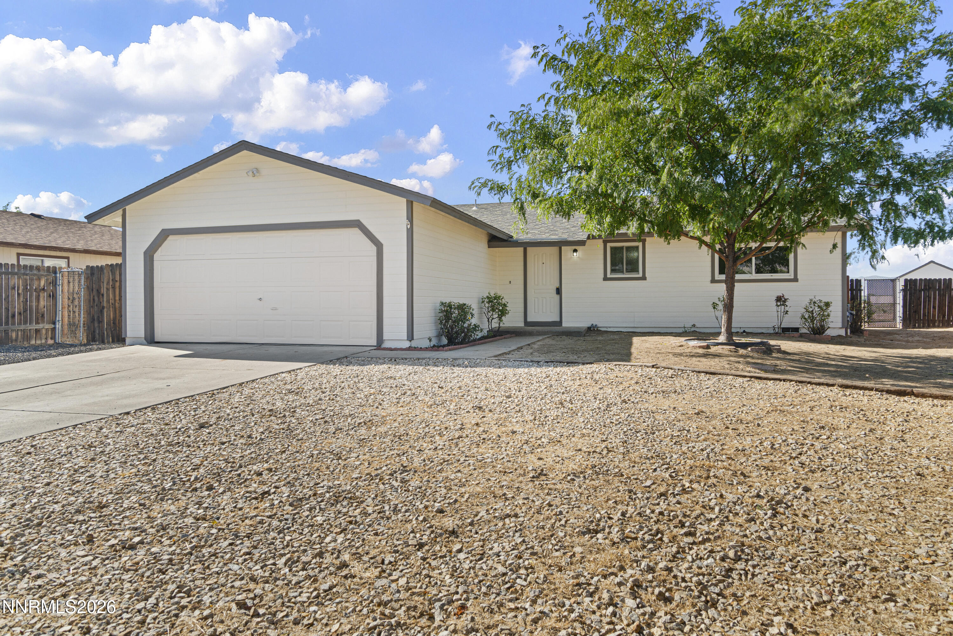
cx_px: 476
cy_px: 318
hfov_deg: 73.7
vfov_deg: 53.1
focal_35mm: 24
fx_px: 635
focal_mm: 16
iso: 100
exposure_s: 1/50
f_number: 7.1
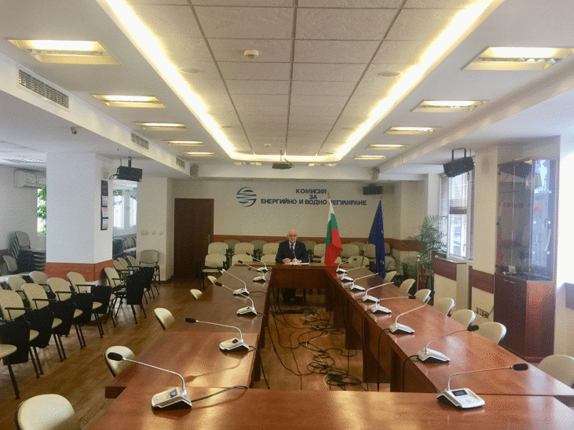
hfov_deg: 61.7
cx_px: 287
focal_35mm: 29
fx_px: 481
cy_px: 215
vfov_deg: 48.2
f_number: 2.2
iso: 64
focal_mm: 4.15
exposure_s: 1/33
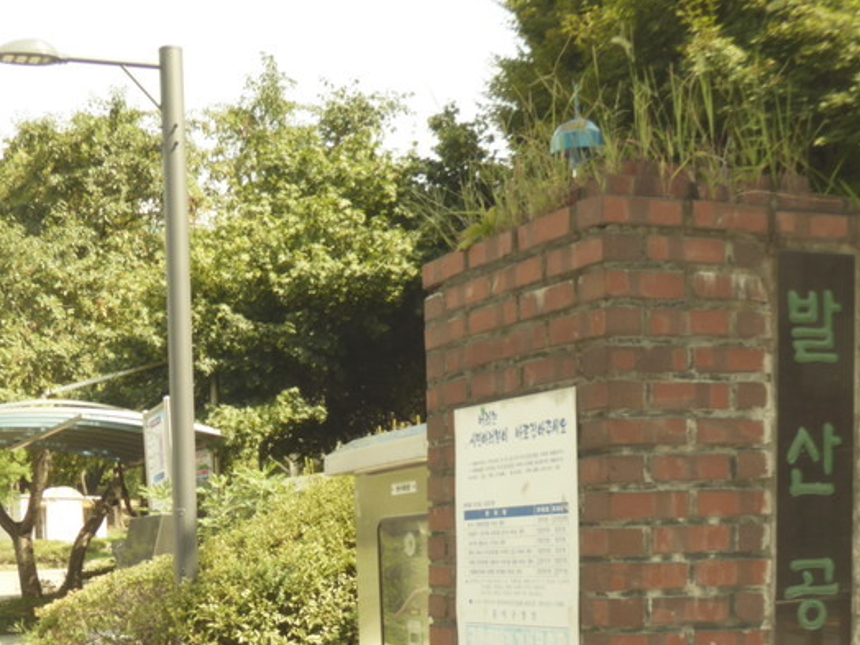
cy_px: 638
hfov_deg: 34.4
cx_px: 238
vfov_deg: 25.3
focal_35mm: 55
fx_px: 1366
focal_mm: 4.3
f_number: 3.3
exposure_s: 1/250
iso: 100
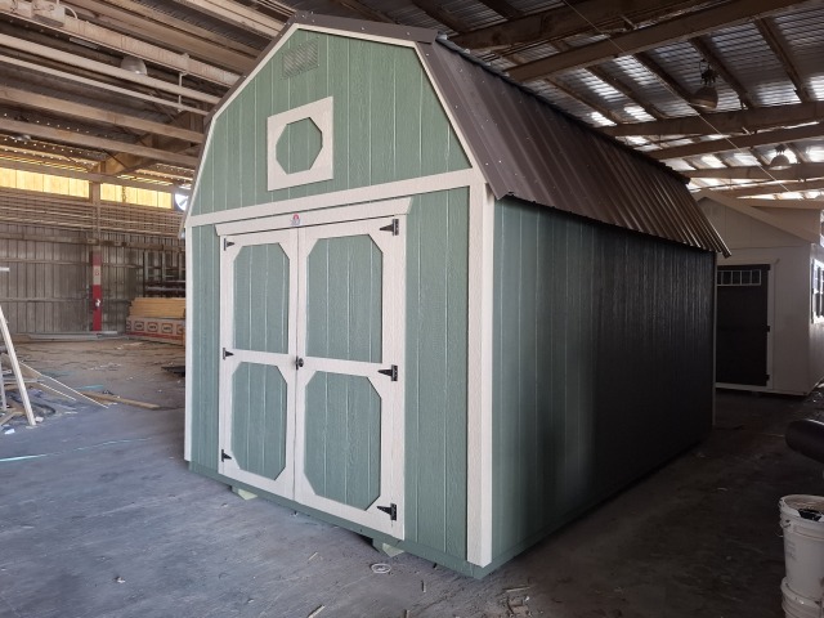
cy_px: 309
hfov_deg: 73.9
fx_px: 547
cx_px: 412
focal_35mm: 23
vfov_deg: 58.9
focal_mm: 5.54
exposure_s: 1/60
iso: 250
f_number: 1.8
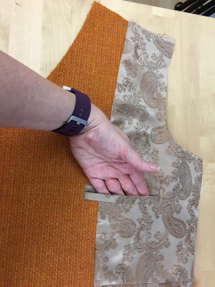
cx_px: 108
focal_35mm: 29
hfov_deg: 48.2
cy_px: 144
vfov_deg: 61.7
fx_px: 240
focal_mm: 4.15
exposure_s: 1/33
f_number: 2.2
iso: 100
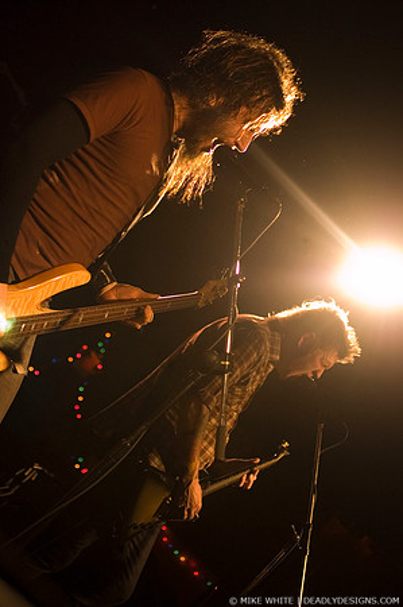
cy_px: 304
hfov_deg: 18.9
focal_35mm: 72
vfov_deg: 28.1
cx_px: 202
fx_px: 1212
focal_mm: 48
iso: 800
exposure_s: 1/100
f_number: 2.8
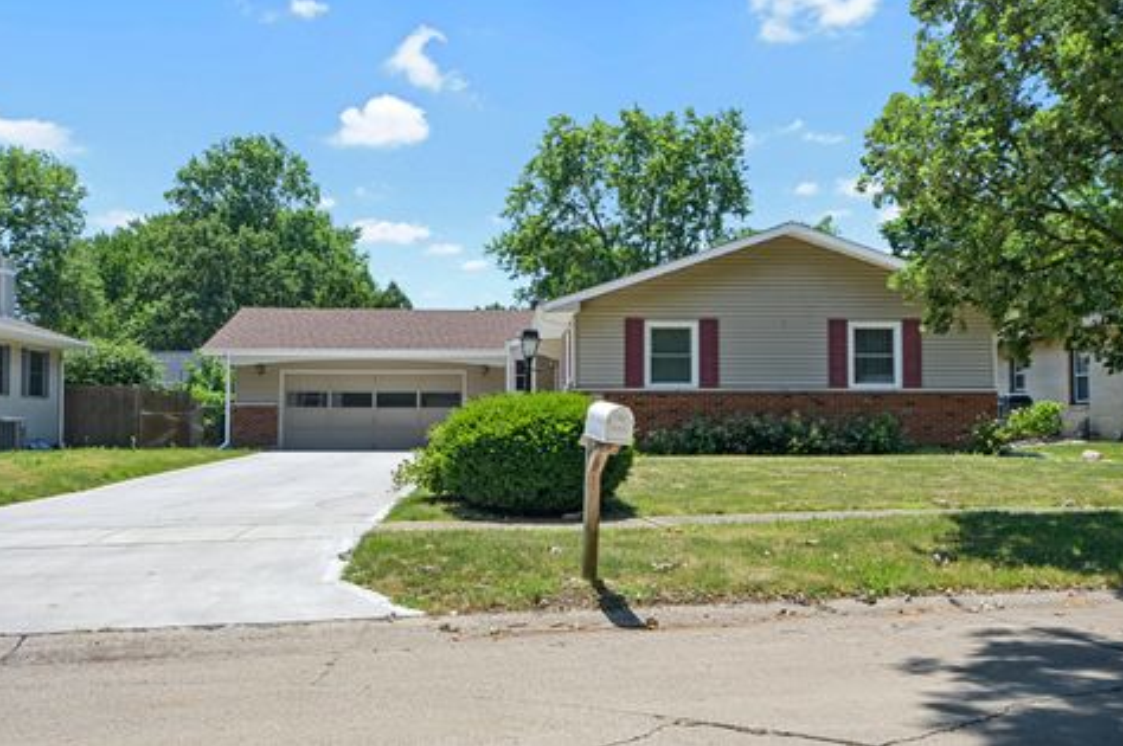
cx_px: 566
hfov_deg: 50.7
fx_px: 1184
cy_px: 354
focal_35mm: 38
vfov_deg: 35.0
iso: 320
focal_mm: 24
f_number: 8
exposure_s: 1/100
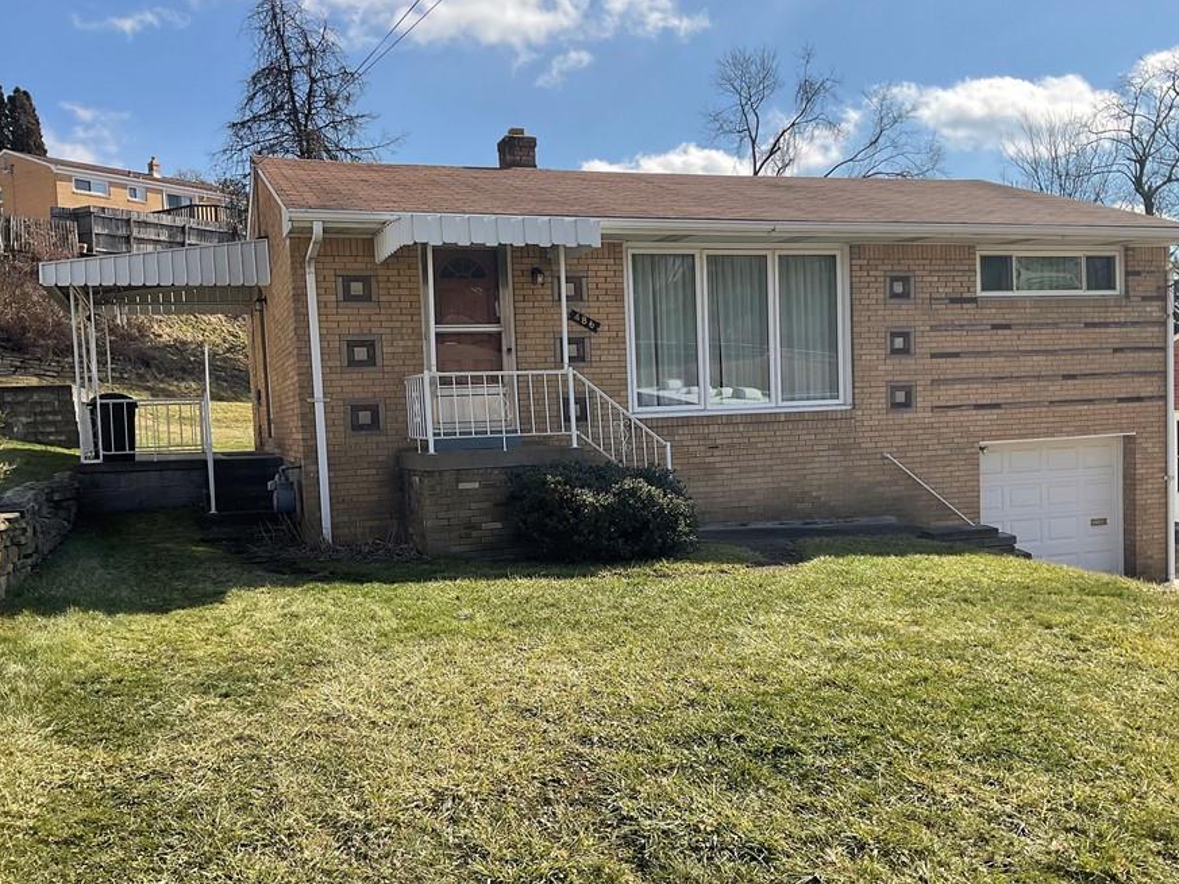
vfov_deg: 41.7
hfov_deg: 53.9
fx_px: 1158
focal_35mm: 34
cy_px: 489
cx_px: 579
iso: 16
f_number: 1.8
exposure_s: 1/1490
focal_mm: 3
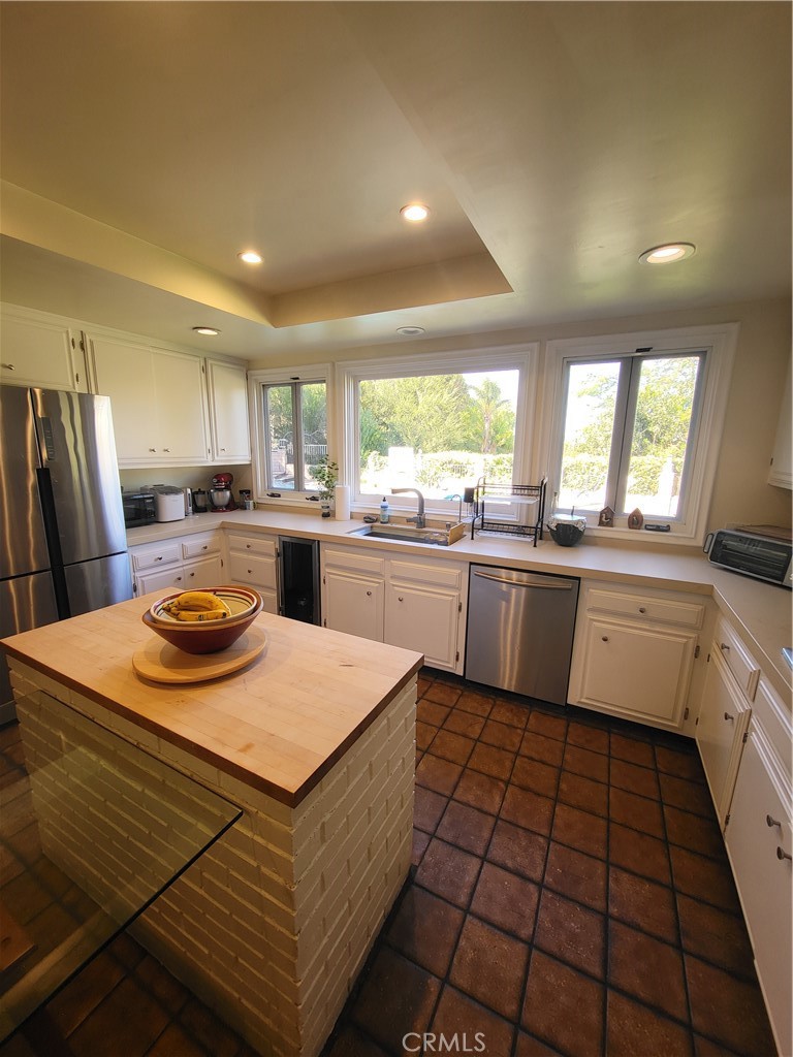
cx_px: 396
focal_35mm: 13
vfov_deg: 106.2
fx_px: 397
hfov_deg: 89.9
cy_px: 528
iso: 32
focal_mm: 1.74
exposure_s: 1/60
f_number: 2.2
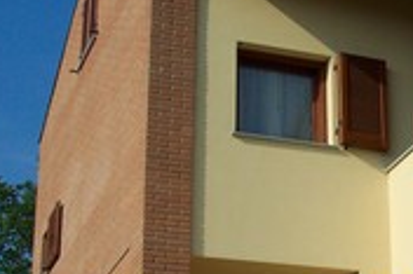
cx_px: 514
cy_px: 165
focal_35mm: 108
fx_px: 1238
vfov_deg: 12.7
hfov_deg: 17.9
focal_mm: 8
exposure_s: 1/1000
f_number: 4.8
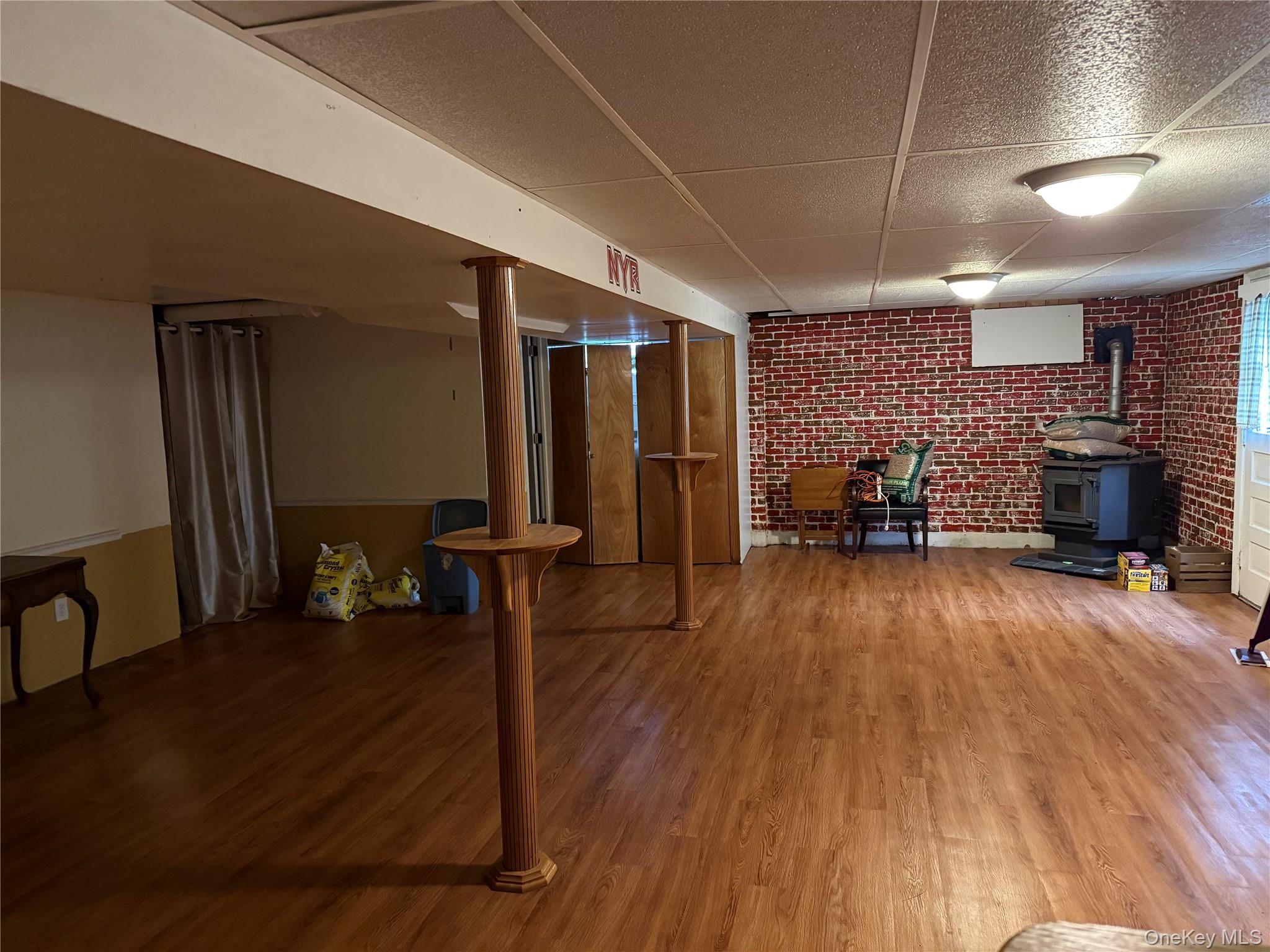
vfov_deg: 56.8
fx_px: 881
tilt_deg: -5.6
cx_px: 635
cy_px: 476
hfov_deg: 71.6
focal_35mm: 24
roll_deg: +1.4
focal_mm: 6.76
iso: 1000
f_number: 1.78
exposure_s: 1/30
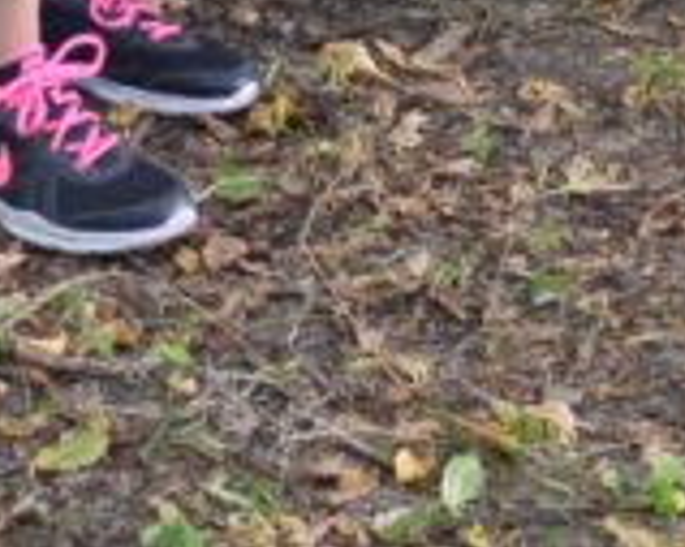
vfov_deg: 5.8
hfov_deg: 7.5
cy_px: -909
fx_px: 5146
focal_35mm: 254
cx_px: 1012
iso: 500
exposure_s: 1/60
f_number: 4
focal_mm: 28
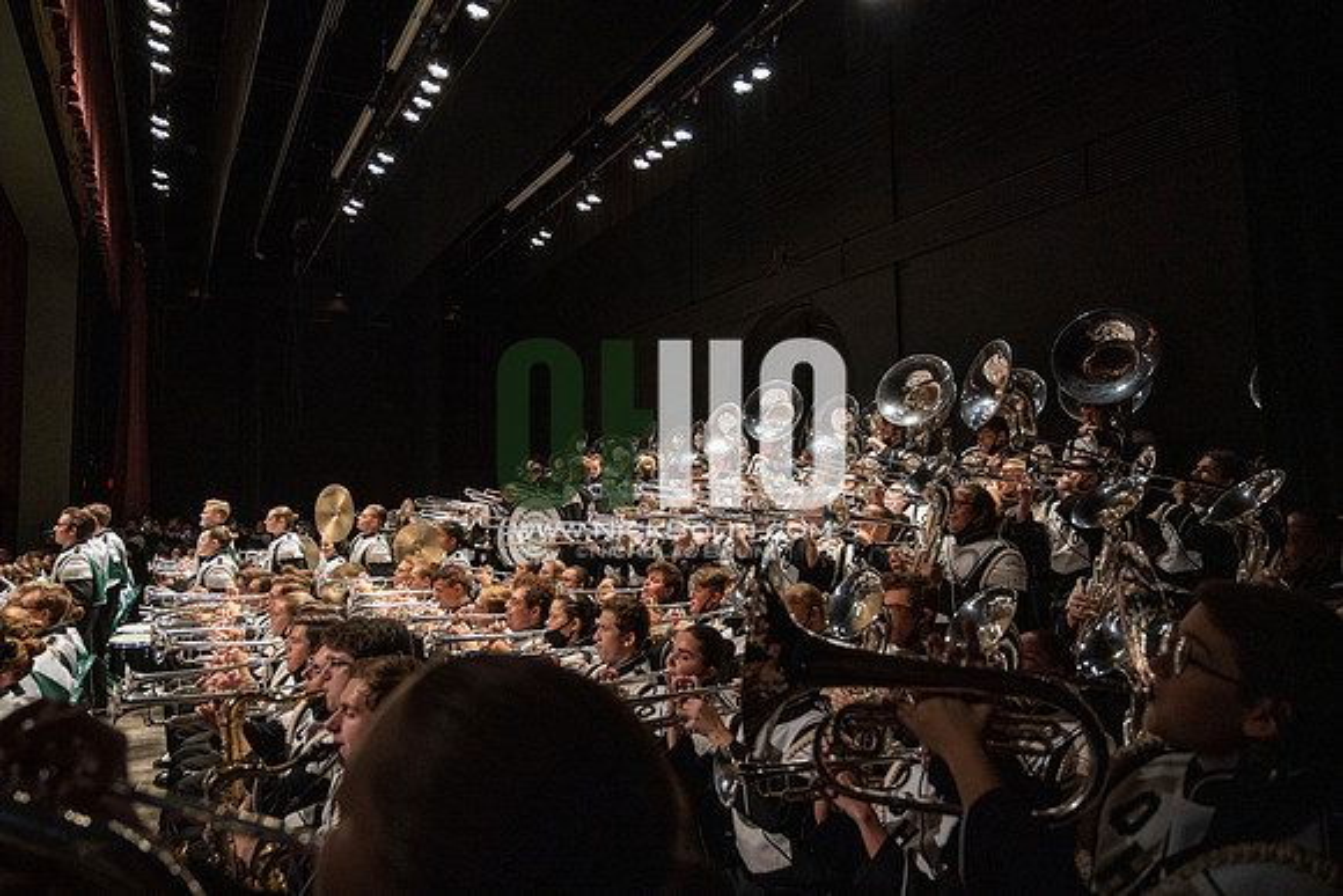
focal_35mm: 24
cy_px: 448
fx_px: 896
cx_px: 672
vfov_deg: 53.2
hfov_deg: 73.7
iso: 2500
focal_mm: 24
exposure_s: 1/500
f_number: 4
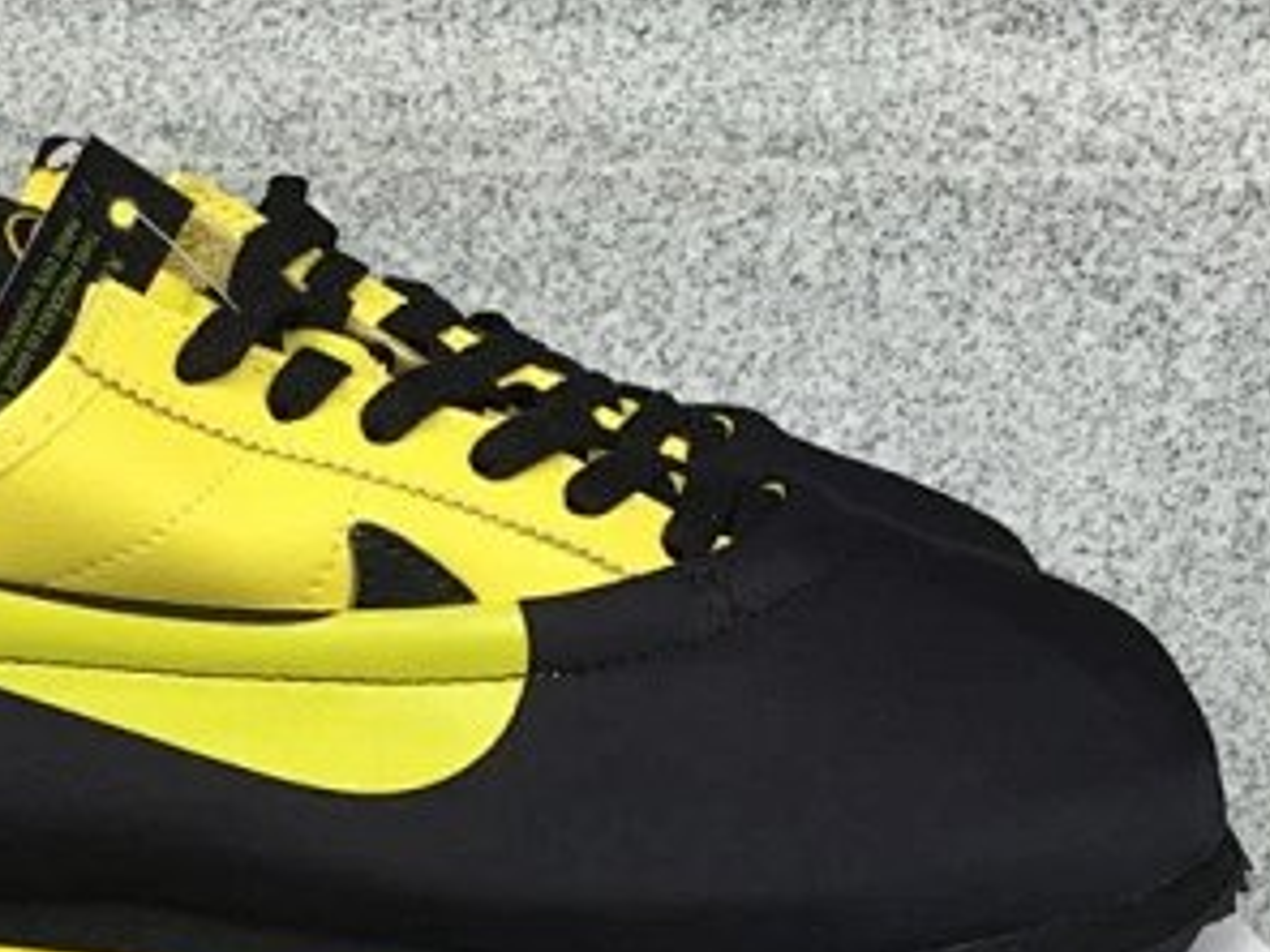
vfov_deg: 21.4
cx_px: 262
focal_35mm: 67
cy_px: 858
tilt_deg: -16.8
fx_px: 2458
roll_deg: -0.7
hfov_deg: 28.4
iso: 25
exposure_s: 1/256
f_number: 2.4
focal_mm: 3.3
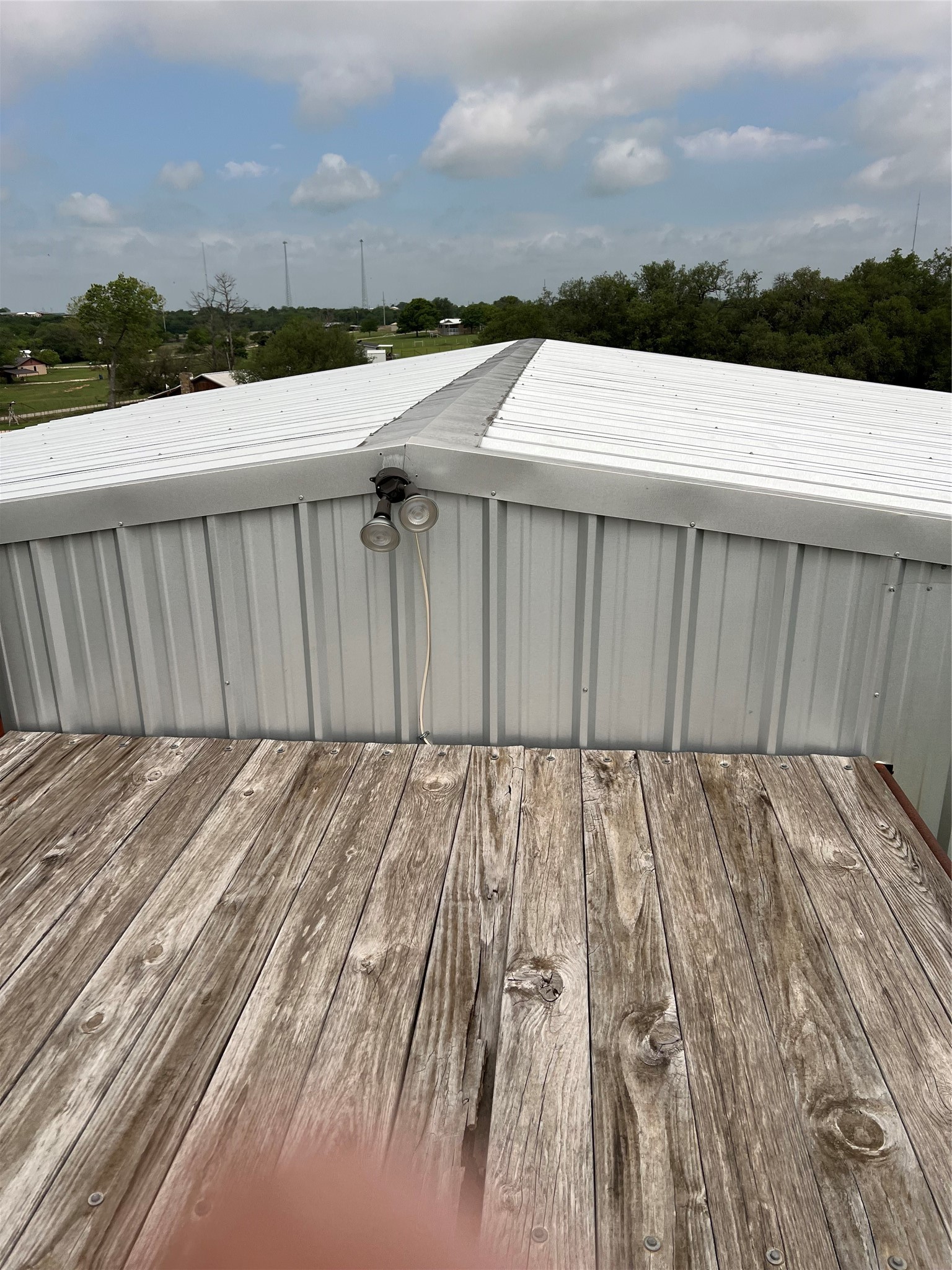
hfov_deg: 53.1
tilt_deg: -15.2
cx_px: 476
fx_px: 953
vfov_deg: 67.3
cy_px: 635
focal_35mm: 26
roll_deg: +1.1
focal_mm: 5.7
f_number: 1.5
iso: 50
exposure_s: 1/8000
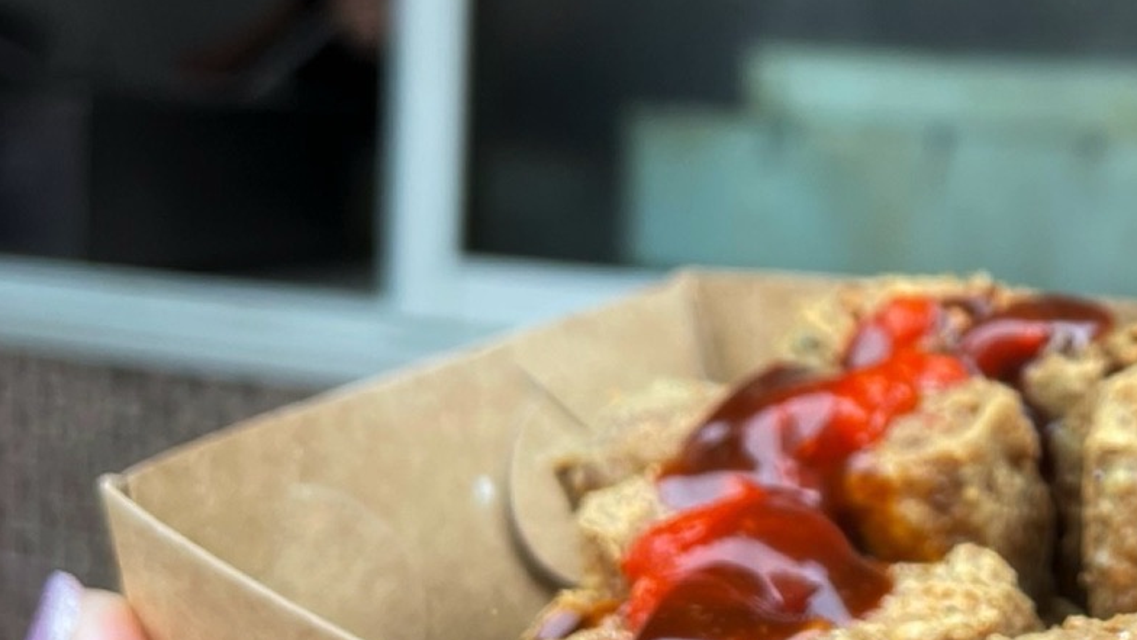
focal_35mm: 74
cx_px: 1108
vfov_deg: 16.2
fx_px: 2231
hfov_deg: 27.2
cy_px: 173
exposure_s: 1/292
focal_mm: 4.2
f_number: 1.6
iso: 32
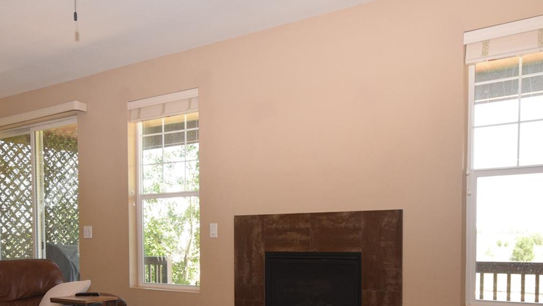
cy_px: 261
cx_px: 223
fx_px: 576
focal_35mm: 40
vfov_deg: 28.8
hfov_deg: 50.2
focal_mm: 16
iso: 1250
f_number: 5
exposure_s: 1/60
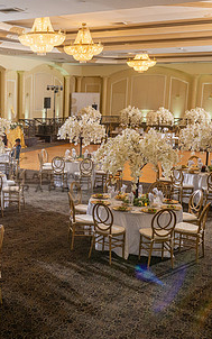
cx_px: -2
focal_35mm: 47
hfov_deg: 26.0
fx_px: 434
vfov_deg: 42.6
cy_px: 173
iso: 800
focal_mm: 24
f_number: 4
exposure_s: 1/200
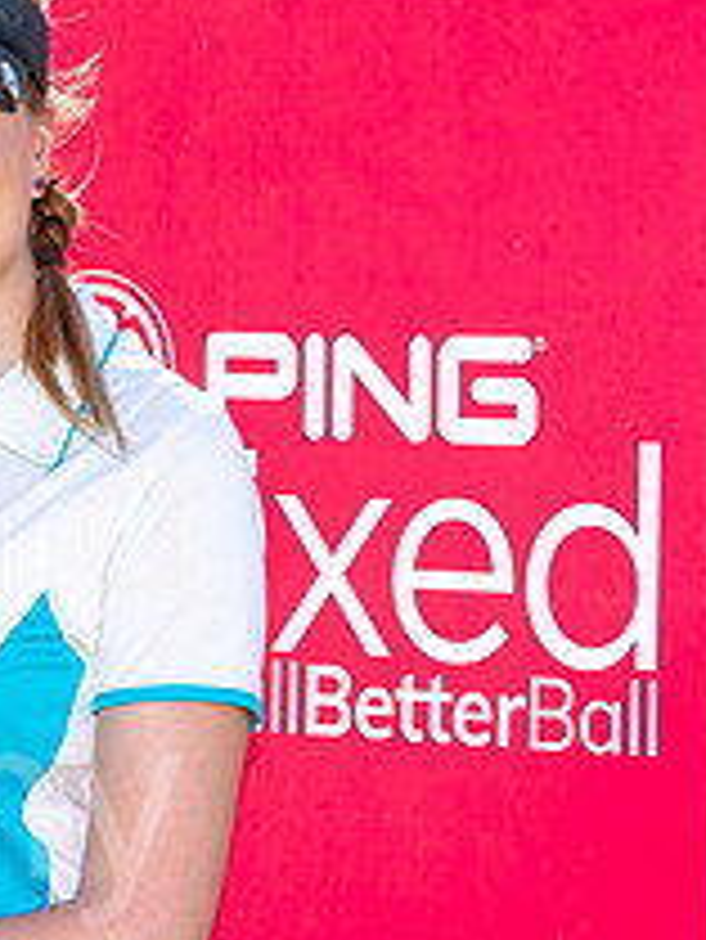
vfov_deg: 7.1
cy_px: 552
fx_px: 7606
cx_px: -491
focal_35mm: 280
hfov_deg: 5.2
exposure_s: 1/200
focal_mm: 90
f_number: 11
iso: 200
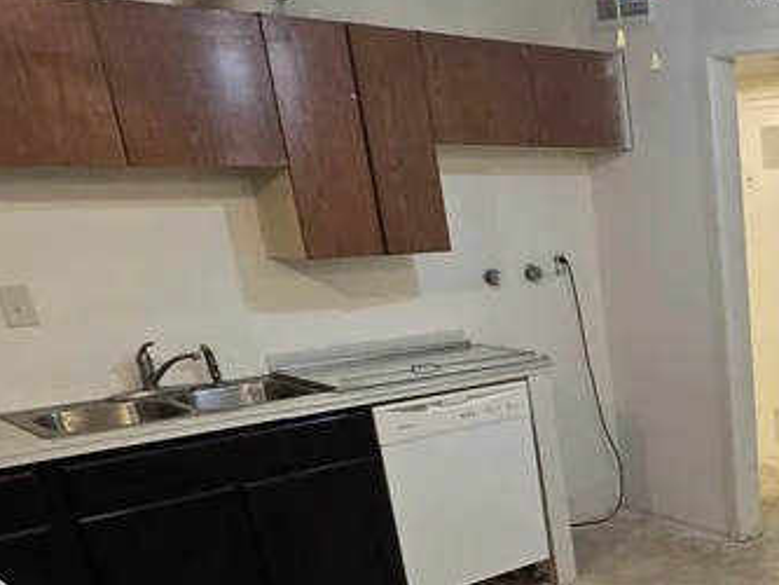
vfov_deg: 33.3
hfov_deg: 37.5
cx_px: 894
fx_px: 900
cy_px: 569
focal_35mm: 40
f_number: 2.2
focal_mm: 2.2
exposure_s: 1/60
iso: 250
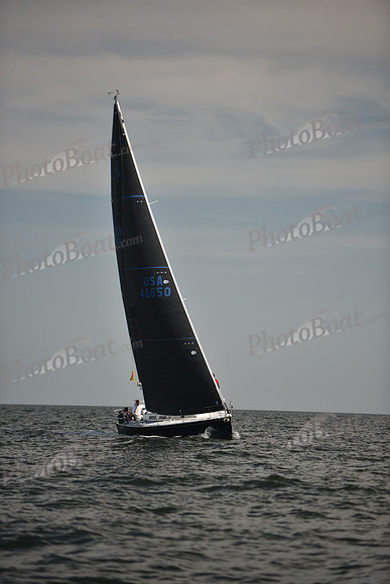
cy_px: 292
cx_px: 195
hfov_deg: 8.3
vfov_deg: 12.4
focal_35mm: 165
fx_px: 2679
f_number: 2.8
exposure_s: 1/3200
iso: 250
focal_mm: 165
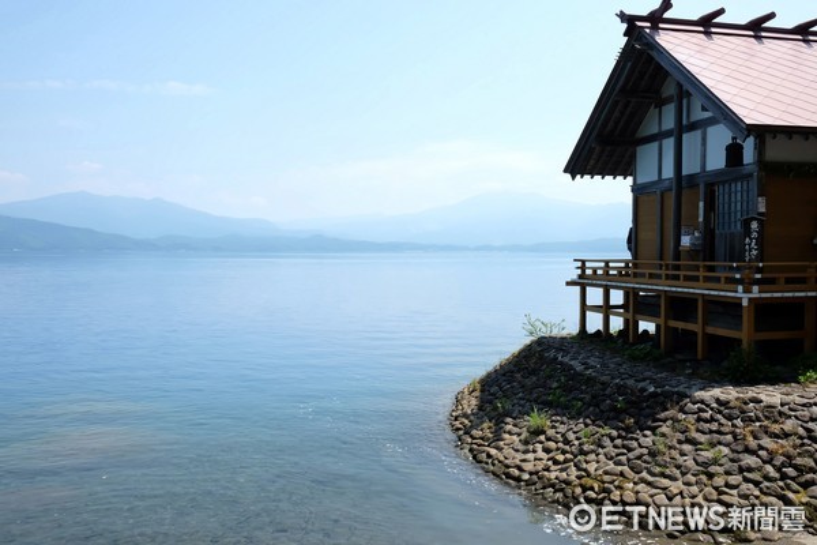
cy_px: 272
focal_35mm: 28
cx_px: 408
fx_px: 635
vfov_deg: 46.4
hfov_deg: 65.5
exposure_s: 1/350
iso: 400
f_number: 10
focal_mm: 18.8
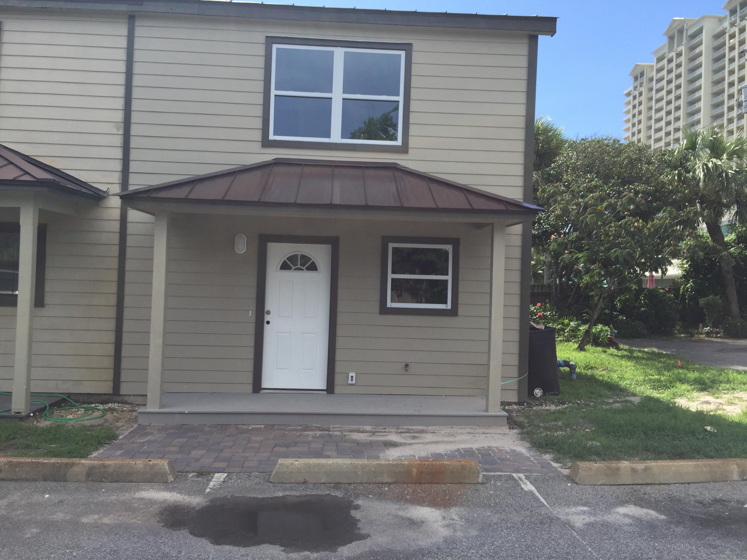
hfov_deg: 61.7
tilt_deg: +0.1
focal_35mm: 29
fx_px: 626
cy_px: 280
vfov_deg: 48.2
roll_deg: -1.5
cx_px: 374
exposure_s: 1/1522
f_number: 2.2
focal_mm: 4.15
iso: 32
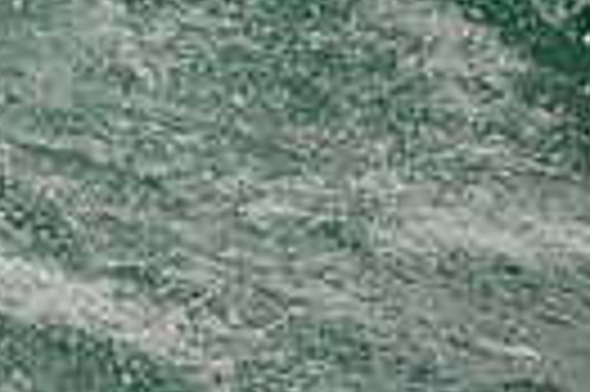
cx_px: -243
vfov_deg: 0.5
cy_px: -101
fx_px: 43638
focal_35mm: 2666
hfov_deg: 0.8
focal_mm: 400
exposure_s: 1/1250
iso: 280
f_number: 5.6
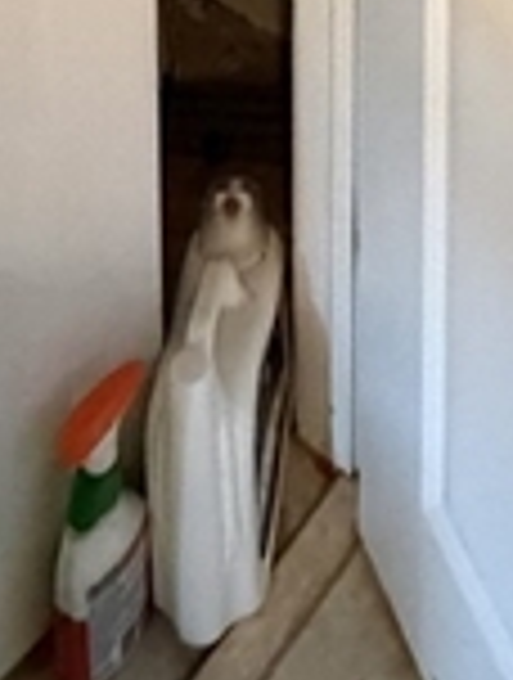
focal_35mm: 71
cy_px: -856
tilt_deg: -5.9
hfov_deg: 20.7
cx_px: 351
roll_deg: +0.0
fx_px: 1397
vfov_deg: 16.2
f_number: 2.2
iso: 1000
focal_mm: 2.22
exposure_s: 1/40
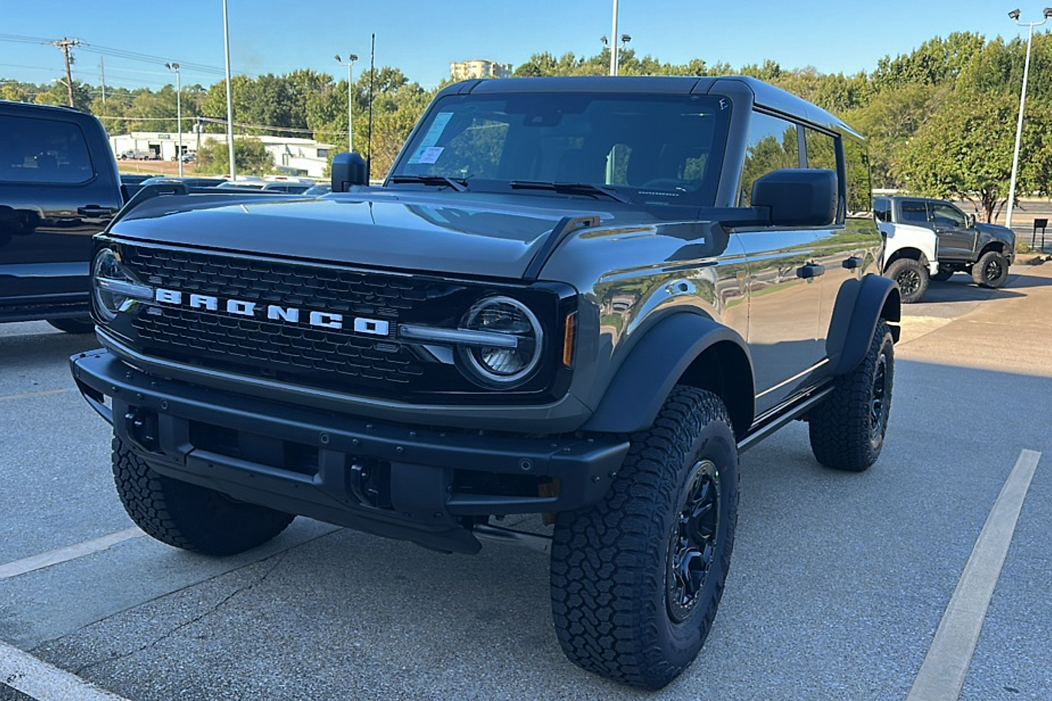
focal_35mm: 27
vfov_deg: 47.9
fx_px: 789
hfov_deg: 67.4
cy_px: 337
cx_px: 536
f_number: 1.78
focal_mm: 6.86
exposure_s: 1/981
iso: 80
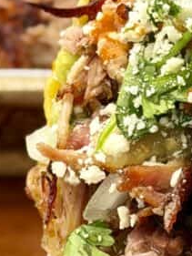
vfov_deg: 11.3
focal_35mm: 175
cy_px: 70
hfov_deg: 8.4
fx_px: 1293
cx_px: 227
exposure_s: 1/413
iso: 64
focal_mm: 6.76
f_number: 1.78
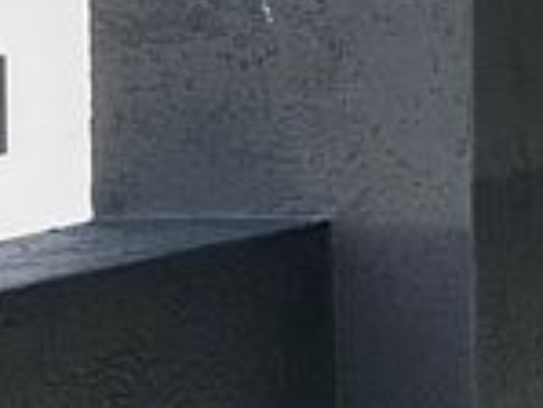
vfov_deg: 19.4
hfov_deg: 16.3
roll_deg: -0.5
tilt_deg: -1.6
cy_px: 51
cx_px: 1206
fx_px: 1177
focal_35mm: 75
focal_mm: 2.22
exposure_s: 1/190
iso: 40
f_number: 2.2
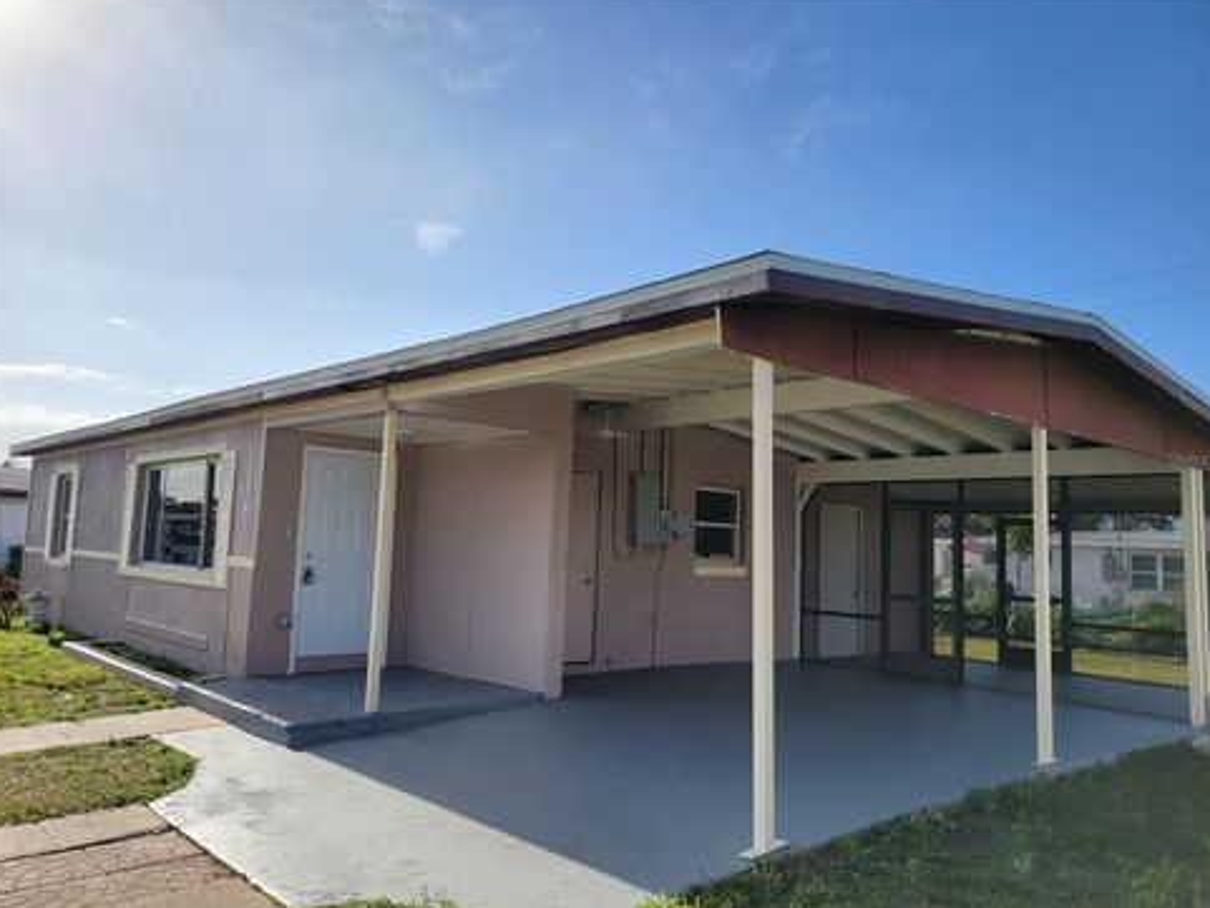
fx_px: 944
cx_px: 614
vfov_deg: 51.4
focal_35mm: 27
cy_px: 459
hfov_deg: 65.3
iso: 40
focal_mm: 5.4
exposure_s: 1/2077
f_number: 1.8
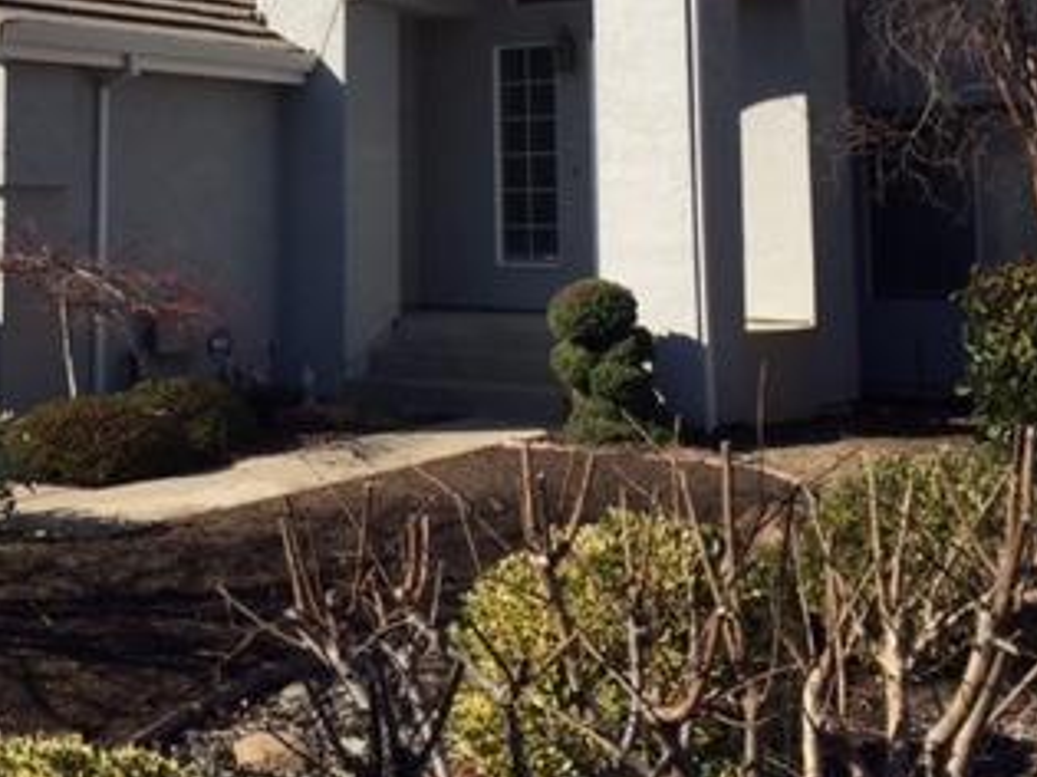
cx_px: 336
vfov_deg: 23.7
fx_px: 1767
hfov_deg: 32.4
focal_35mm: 59
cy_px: -3
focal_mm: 4.15
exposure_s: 1/2639
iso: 32
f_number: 2.2
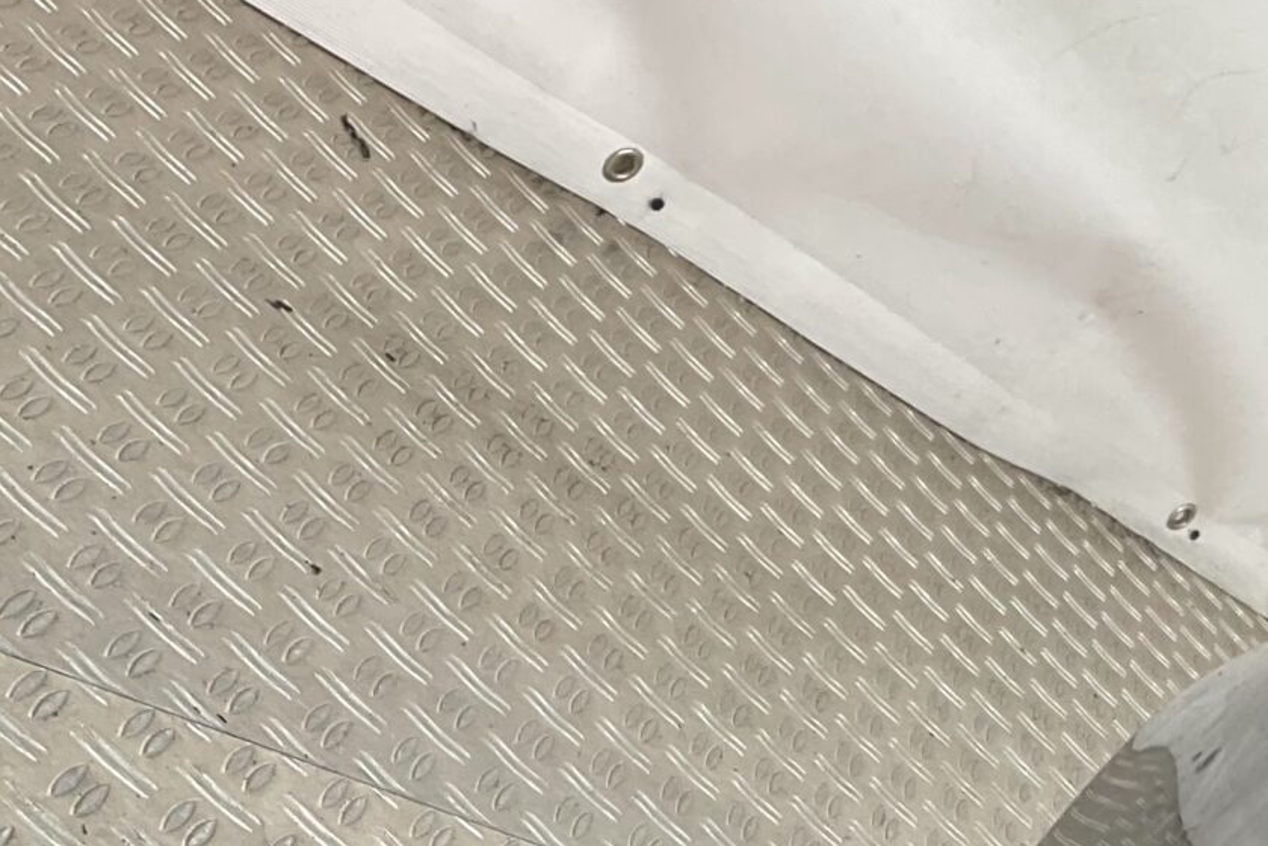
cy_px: 1067
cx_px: 1014
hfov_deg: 21.9
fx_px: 3241
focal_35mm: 92
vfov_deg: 14.3
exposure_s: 1/100
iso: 20
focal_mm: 3
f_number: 1.8
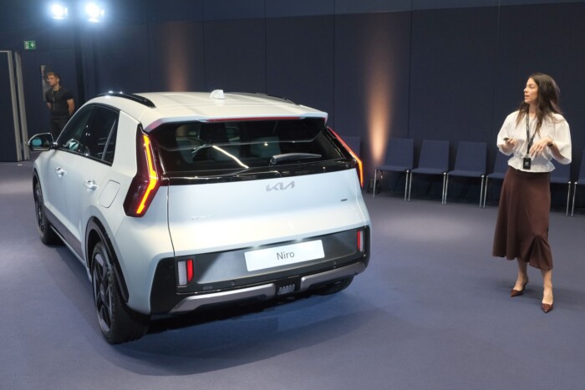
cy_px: 195
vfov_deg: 41.1
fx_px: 520
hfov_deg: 58.7
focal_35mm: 32
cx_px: 292
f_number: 3.2
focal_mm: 21.4
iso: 1600
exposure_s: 1/100
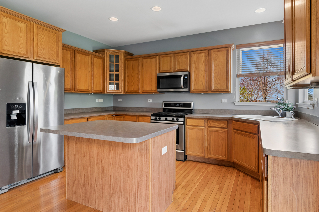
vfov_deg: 64.5
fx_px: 168
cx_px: 166
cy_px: 102
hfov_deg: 86.9
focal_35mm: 19
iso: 320
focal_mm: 12
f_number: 8
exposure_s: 1/13
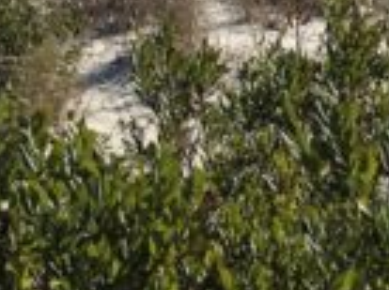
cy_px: -425
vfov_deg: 8.0
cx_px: -803
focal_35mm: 171
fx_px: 1918
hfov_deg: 9.1
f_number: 1.7
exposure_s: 1/1008
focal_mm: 6.3
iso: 12
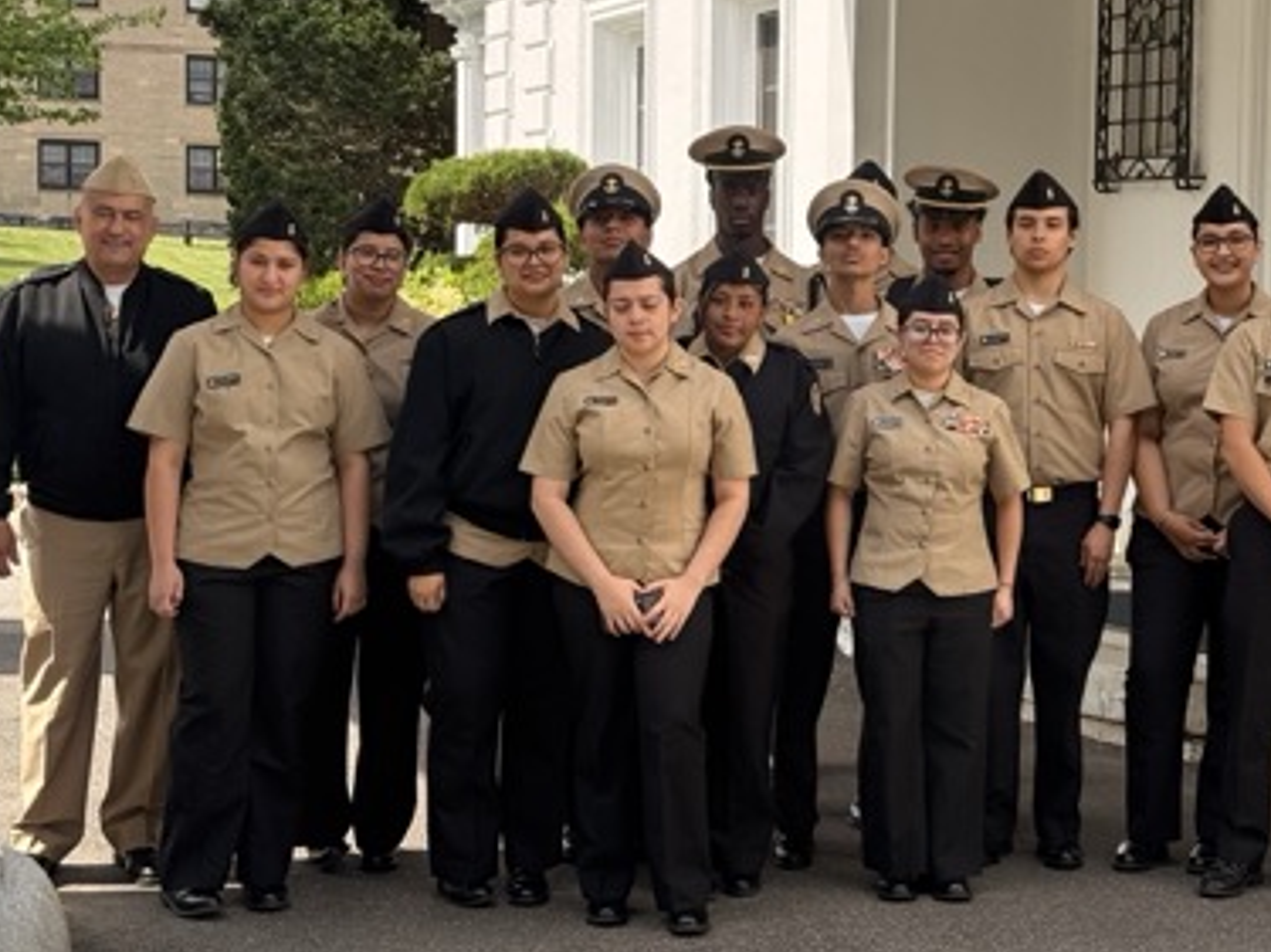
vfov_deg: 18.0
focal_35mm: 82
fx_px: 3010
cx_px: 878
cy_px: 423
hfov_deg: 23.7
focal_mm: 6.76
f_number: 1.78
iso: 100
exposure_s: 1/1838
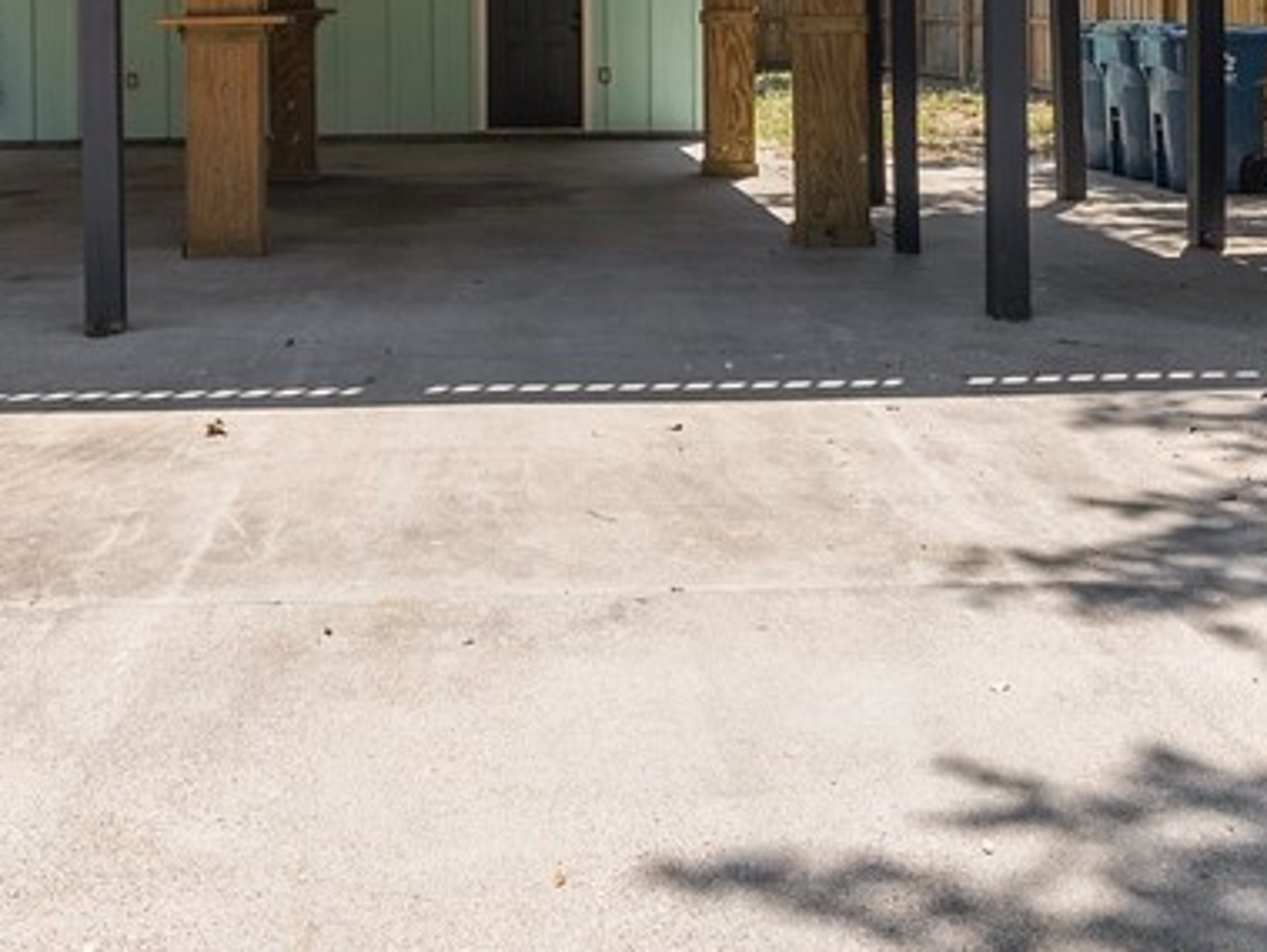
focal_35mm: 44
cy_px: 13
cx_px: 480
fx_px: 1612
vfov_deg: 30.7
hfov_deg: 42.6
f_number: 9
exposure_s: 1/125
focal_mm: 16
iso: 80
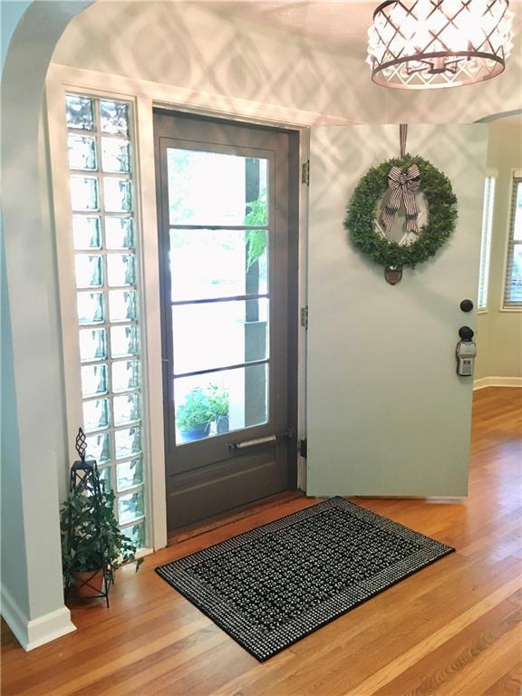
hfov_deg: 48.2
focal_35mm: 29
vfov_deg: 61.7
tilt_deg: -9.1
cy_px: 348
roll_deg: +0.0
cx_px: 261
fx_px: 583
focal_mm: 4.15
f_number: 2.2
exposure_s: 1/30
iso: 200
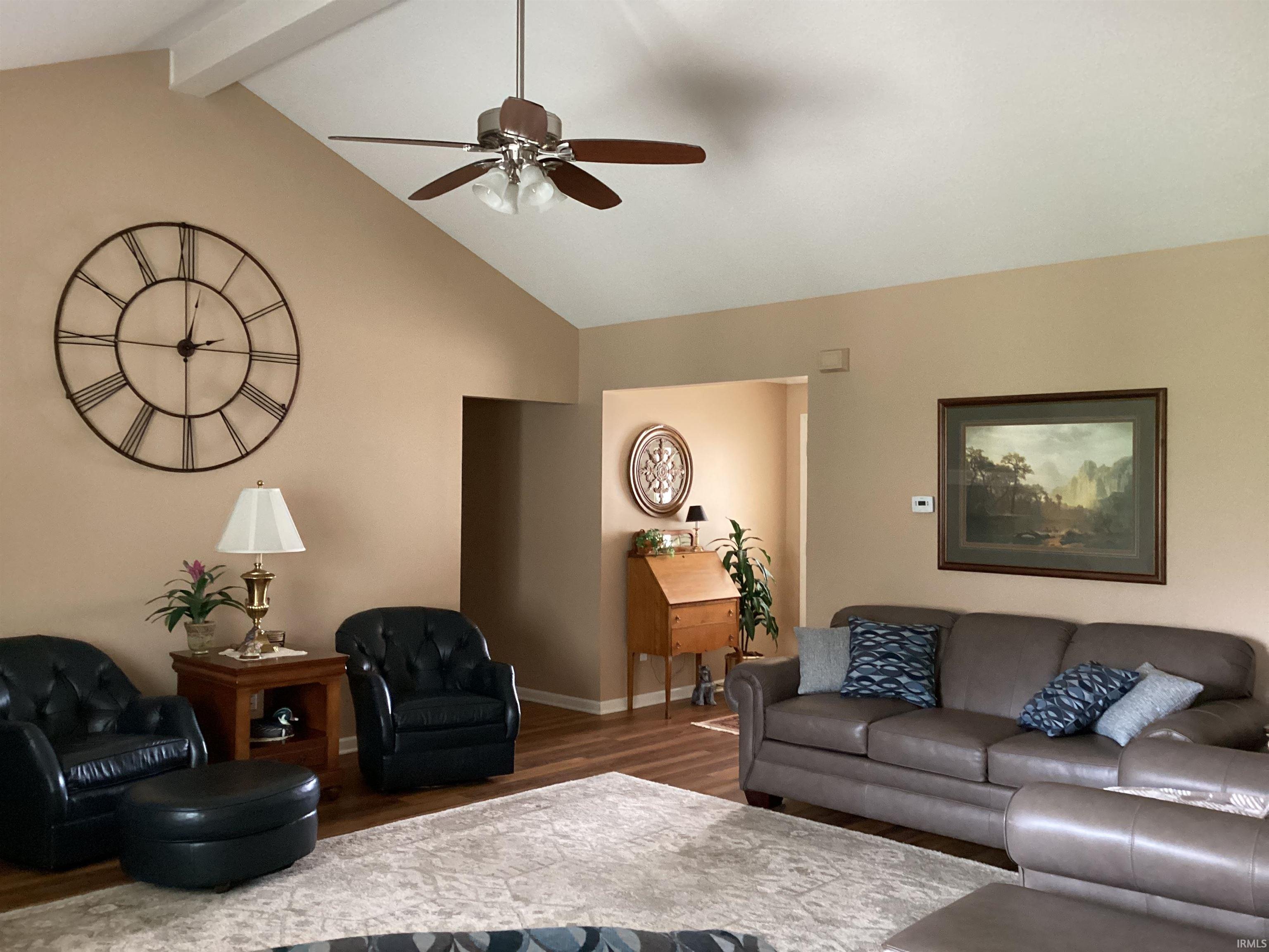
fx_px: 1136
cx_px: 634
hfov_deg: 58.4
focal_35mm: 31
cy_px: 476
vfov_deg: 45.4
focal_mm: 3.3
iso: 320
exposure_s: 1/30
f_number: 2.4
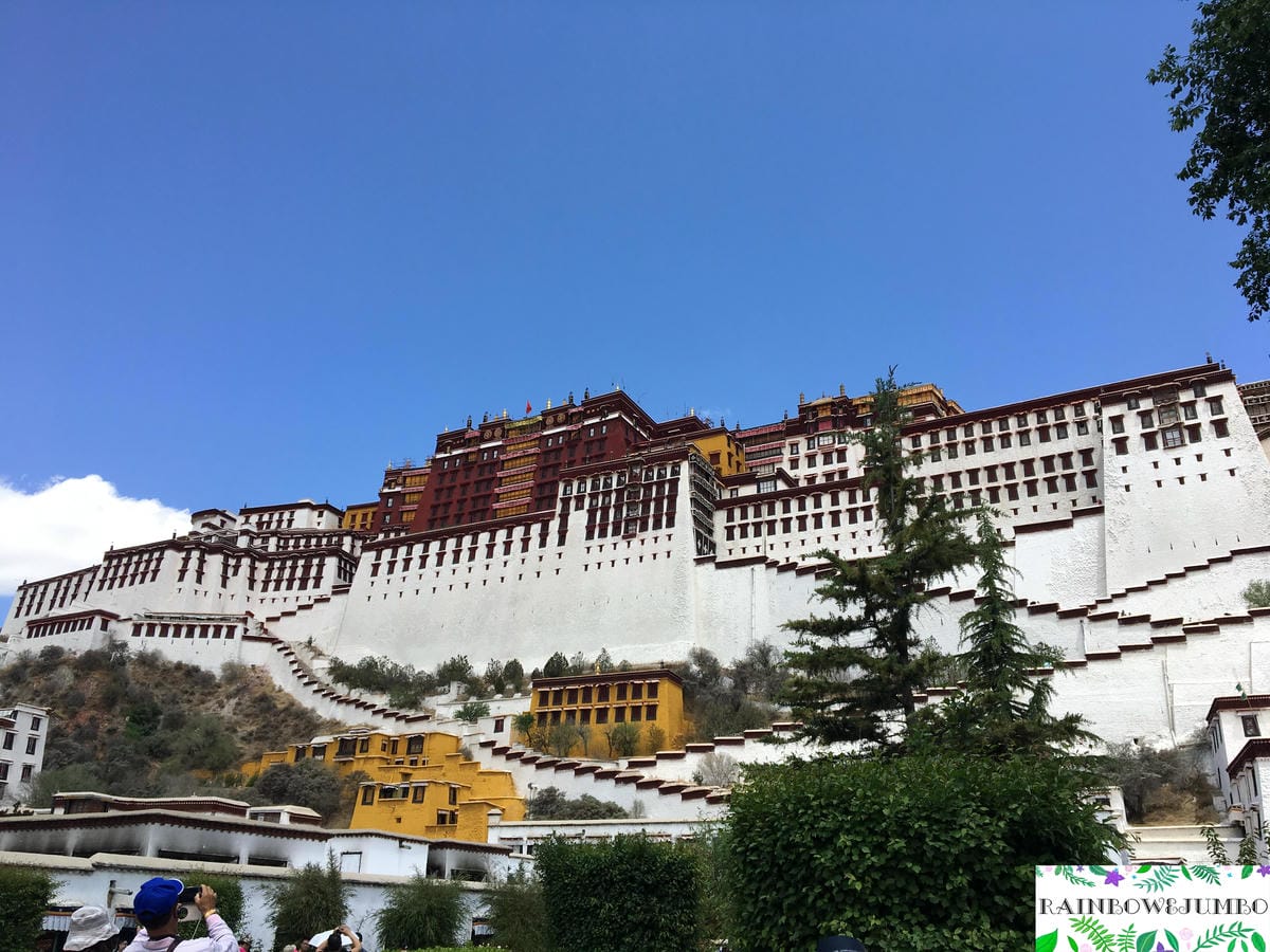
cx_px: 635
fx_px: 1064
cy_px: 476
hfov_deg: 61.7
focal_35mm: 29
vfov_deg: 48.2
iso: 25
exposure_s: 1/1040
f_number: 2.2
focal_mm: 4.15
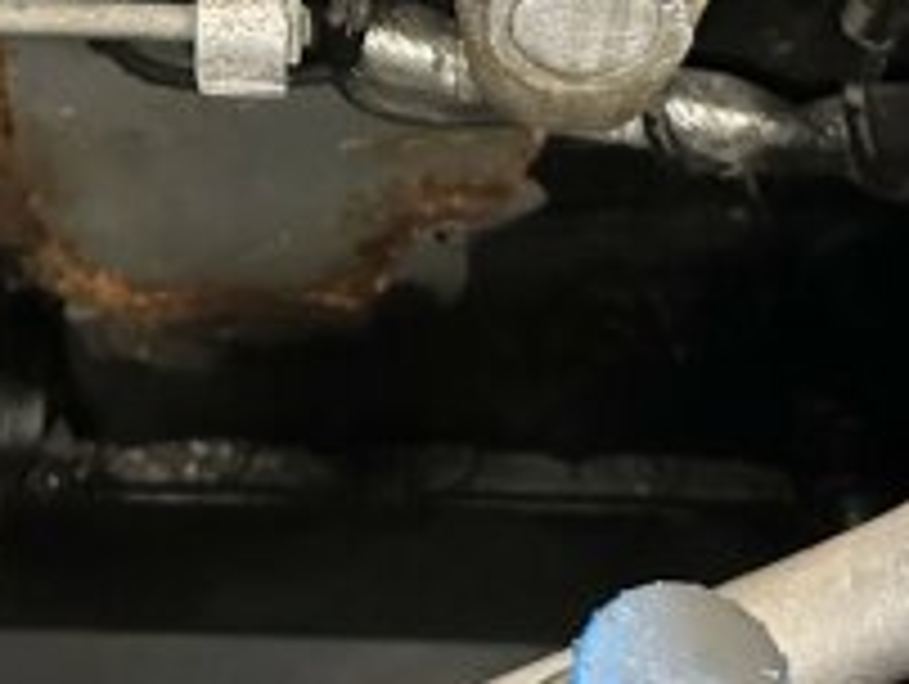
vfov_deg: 17.2
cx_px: 202
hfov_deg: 25.3
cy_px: -392
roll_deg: -1.0
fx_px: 1998
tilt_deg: -35.1
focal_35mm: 76
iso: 1000
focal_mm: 6.86
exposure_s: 1/46
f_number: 1.78
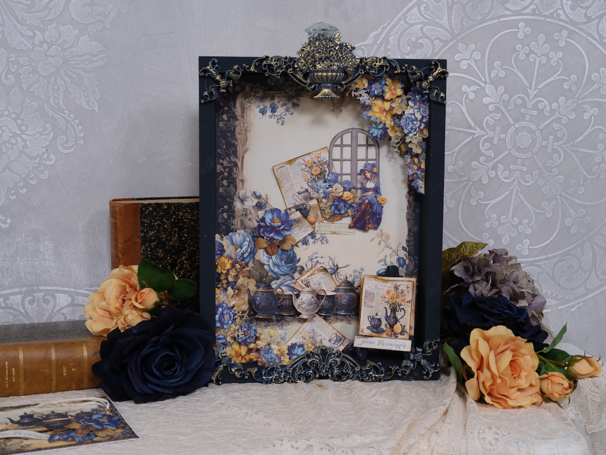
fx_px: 1068
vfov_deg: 24.0
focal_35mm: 61
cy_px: 228
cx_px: 303
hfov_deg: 31.7
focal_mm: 76.5
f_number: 13
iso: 800
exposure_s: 1/13
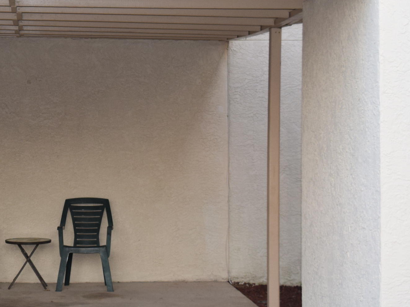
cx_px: 58
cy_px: 102
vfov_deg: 14.1
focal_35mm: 105
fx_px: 1244
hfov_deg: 18.5
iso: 800
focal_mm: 32
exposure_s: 1/125
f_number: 5.6
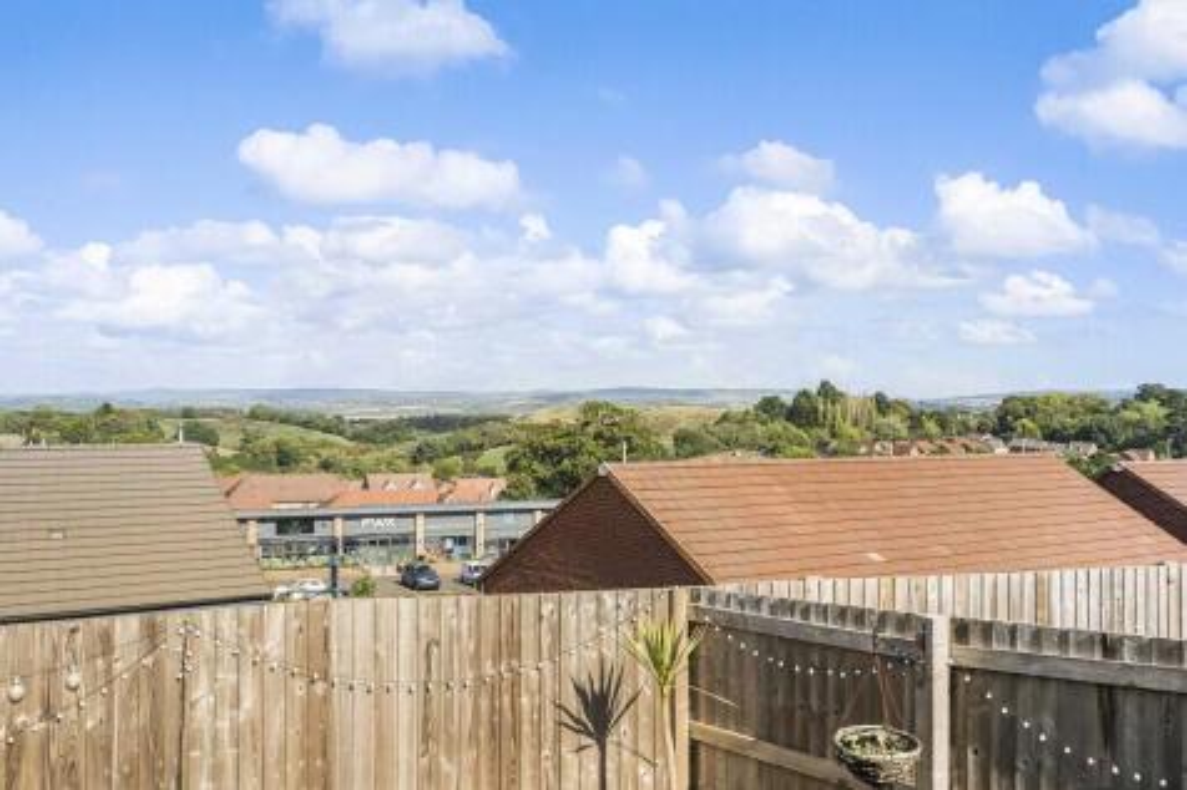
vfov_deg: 37.8
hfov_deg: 54.5
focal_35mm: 35
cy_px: 395
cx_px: 594
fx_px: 1154
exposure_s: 1/8000
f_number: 11
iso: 10000
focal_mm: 35
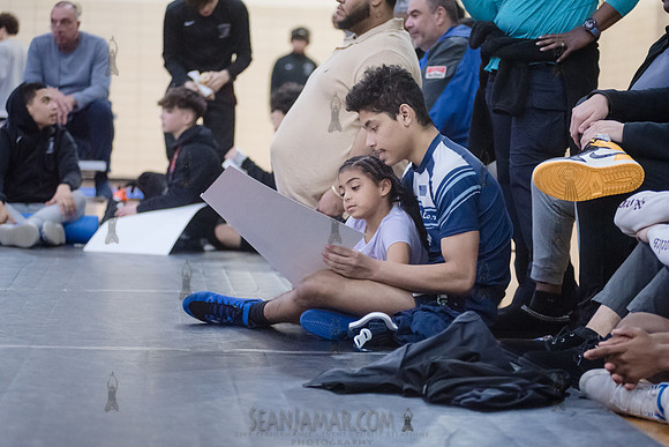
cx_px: 379
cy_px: 212
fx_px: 1939
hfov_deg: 19.6
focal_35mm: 104
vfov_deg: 13.1
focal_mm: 92
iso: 8000
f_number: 3.2
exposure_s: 1/160
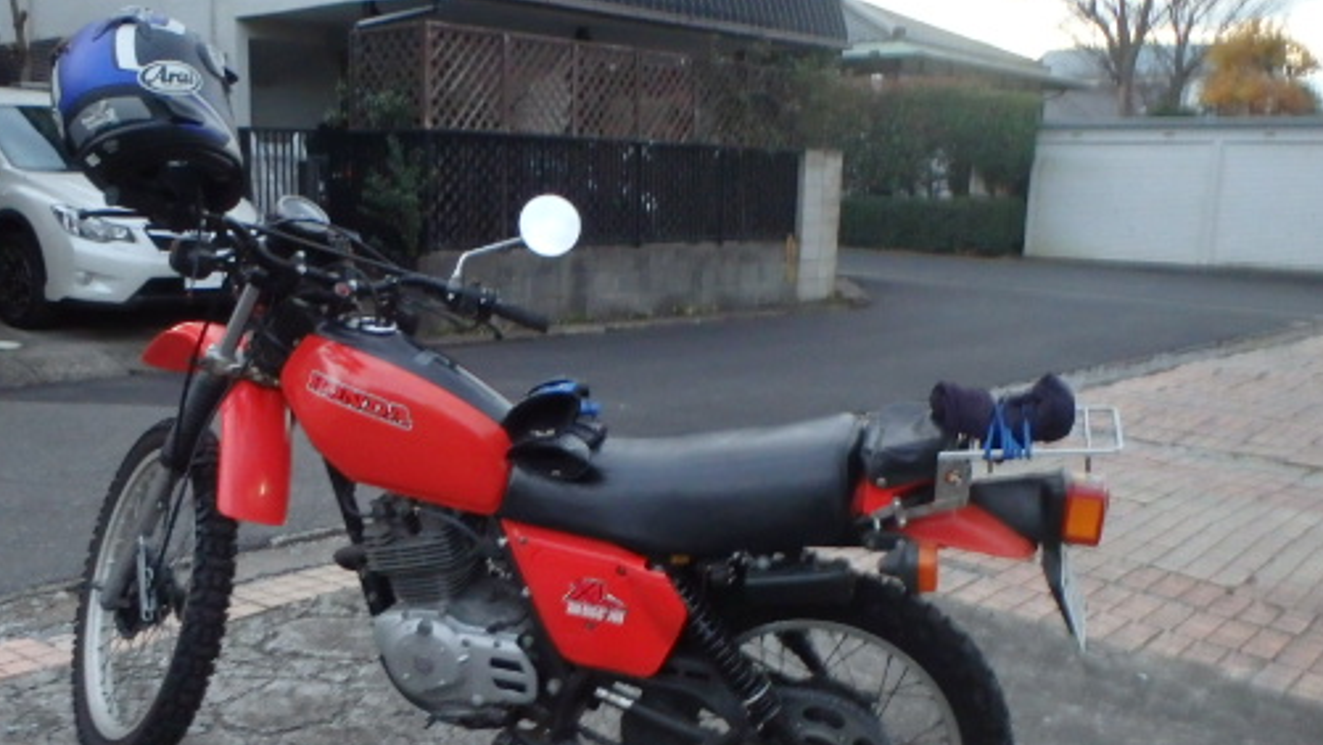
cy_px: 468
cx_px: 512
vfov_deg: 30.3
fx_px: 1368
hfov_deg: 51.2
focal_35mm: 39
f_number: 3.9
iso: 800
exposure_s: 1/8
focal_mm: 5
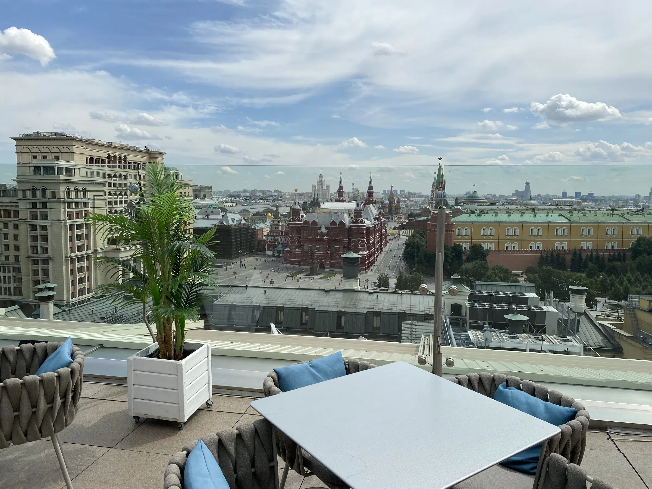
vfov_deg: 53.1
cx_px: 326
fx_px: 490
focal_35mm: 26
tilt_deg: -4.1
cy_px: 244
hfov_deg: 67.3
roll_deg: -1.1
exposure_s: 1/4808
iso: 32
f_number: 1.8
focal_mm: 4.25
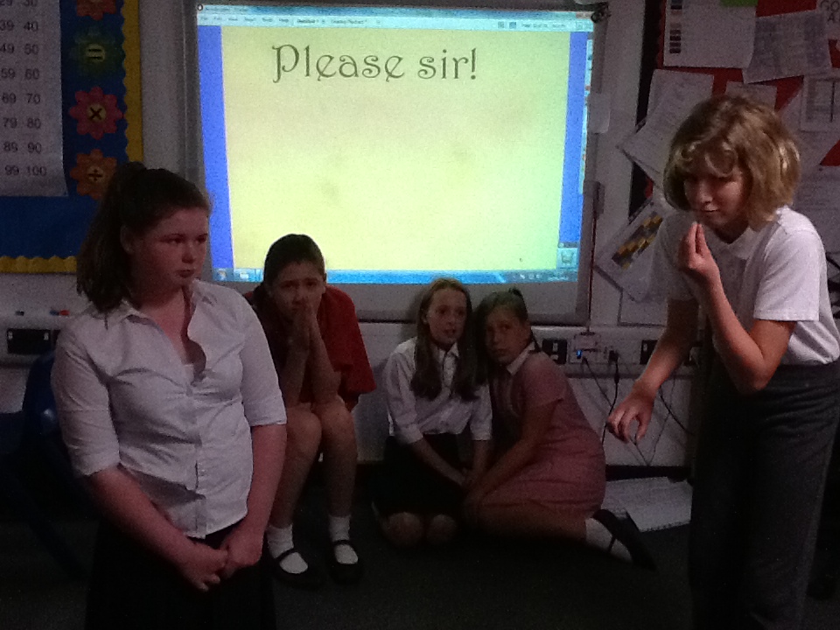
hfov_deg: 42.9
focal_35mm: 44
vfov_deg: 32.9
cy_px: 315
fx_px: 1068
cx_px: 420
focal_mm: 2.03
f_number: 2.4
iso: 250
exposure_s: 1/30
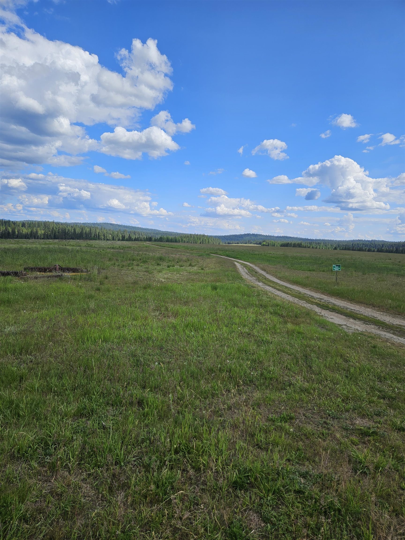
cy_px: 270
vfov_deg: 73.9
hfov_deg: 58.9
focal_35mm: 23
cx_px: 202
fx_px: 359
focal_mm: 5.4
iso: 25
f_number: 1.8
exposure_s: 1/2145
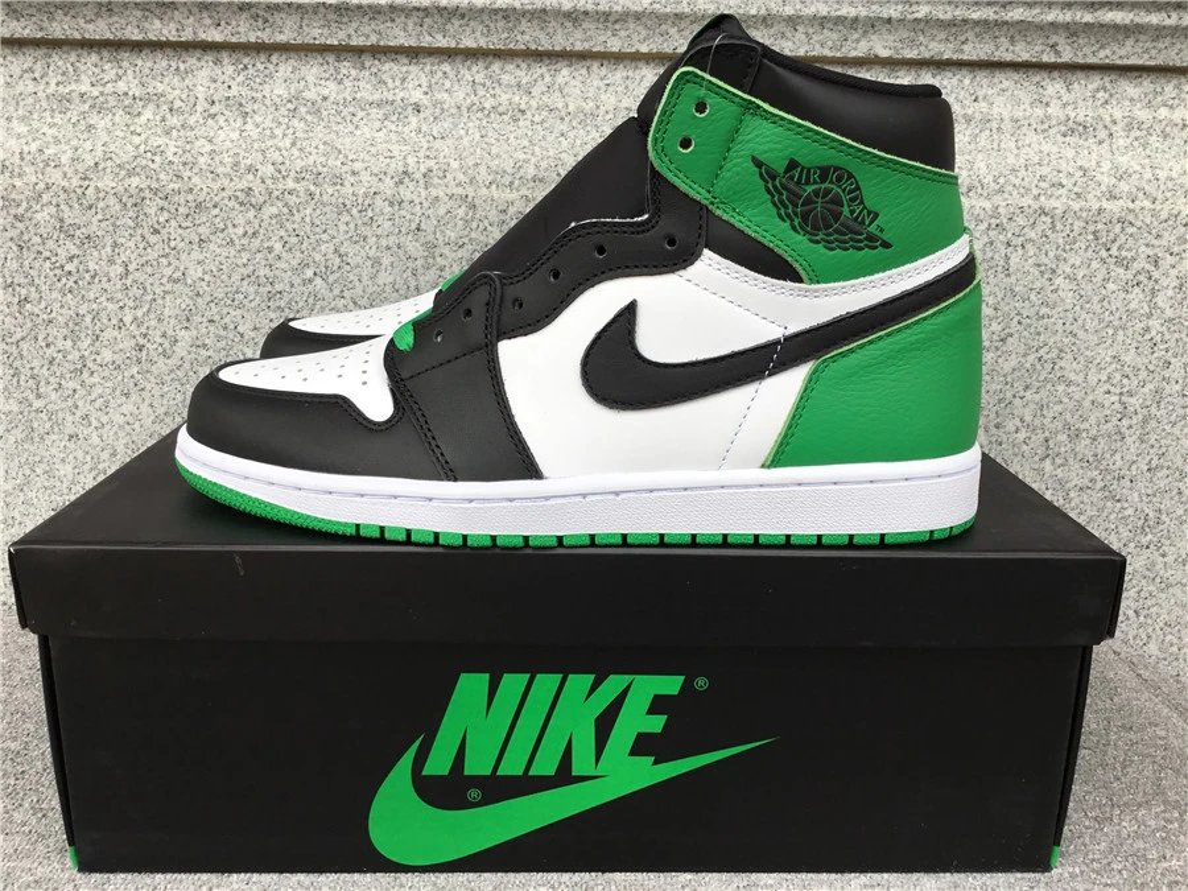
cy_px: 446
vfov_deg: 45.4
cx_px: 594
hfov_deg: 58.4
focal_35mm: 31
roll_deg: -0.9
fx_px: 1064
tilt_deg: -13.8
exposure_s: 1/228
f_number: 2.4
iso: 25
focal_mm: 3.3
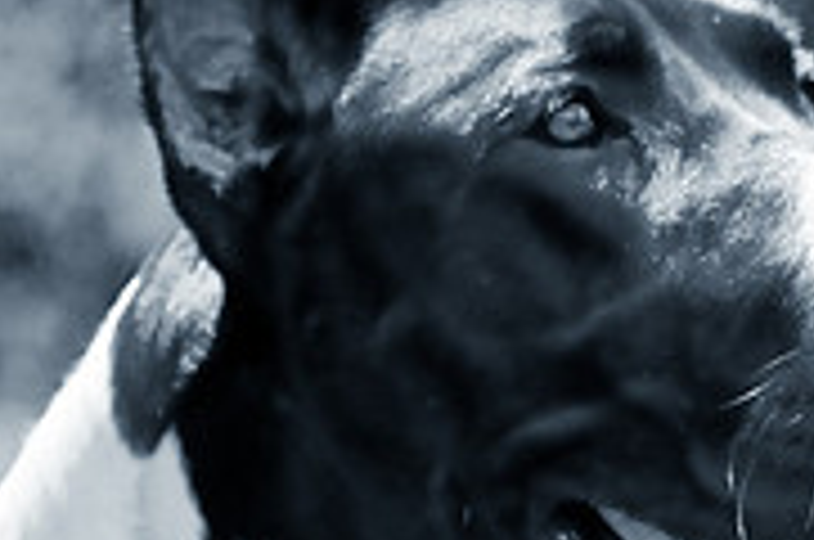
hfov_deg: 6.1
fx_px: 7606
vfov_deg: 4.1
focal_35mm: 337
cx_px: 400
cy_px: 461
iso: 200
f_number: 2.8
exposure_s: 1/1600
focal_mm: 70
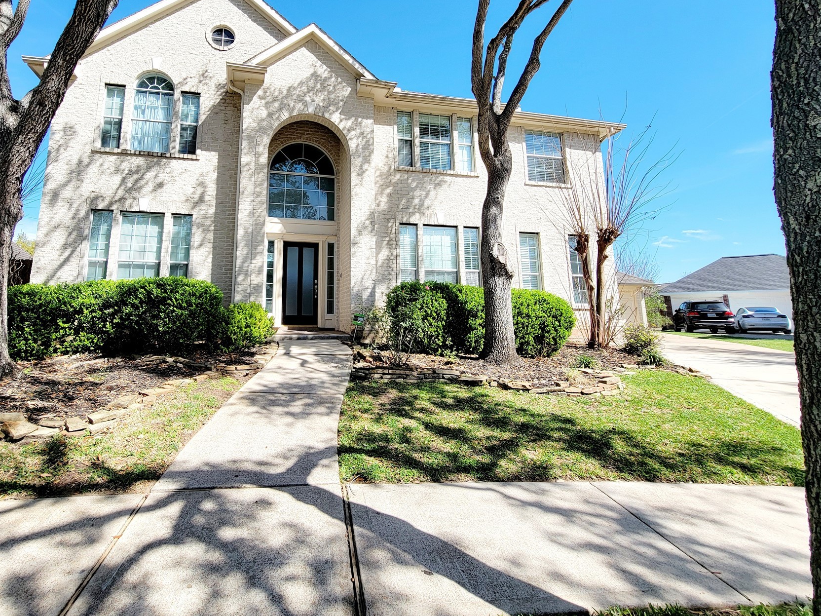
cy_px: 250
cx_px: 328
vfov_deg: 77.3
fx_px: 379
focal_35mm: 16
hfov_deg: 93.3
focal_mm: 2.2
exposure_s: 1/1250
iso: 50
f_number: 2.2
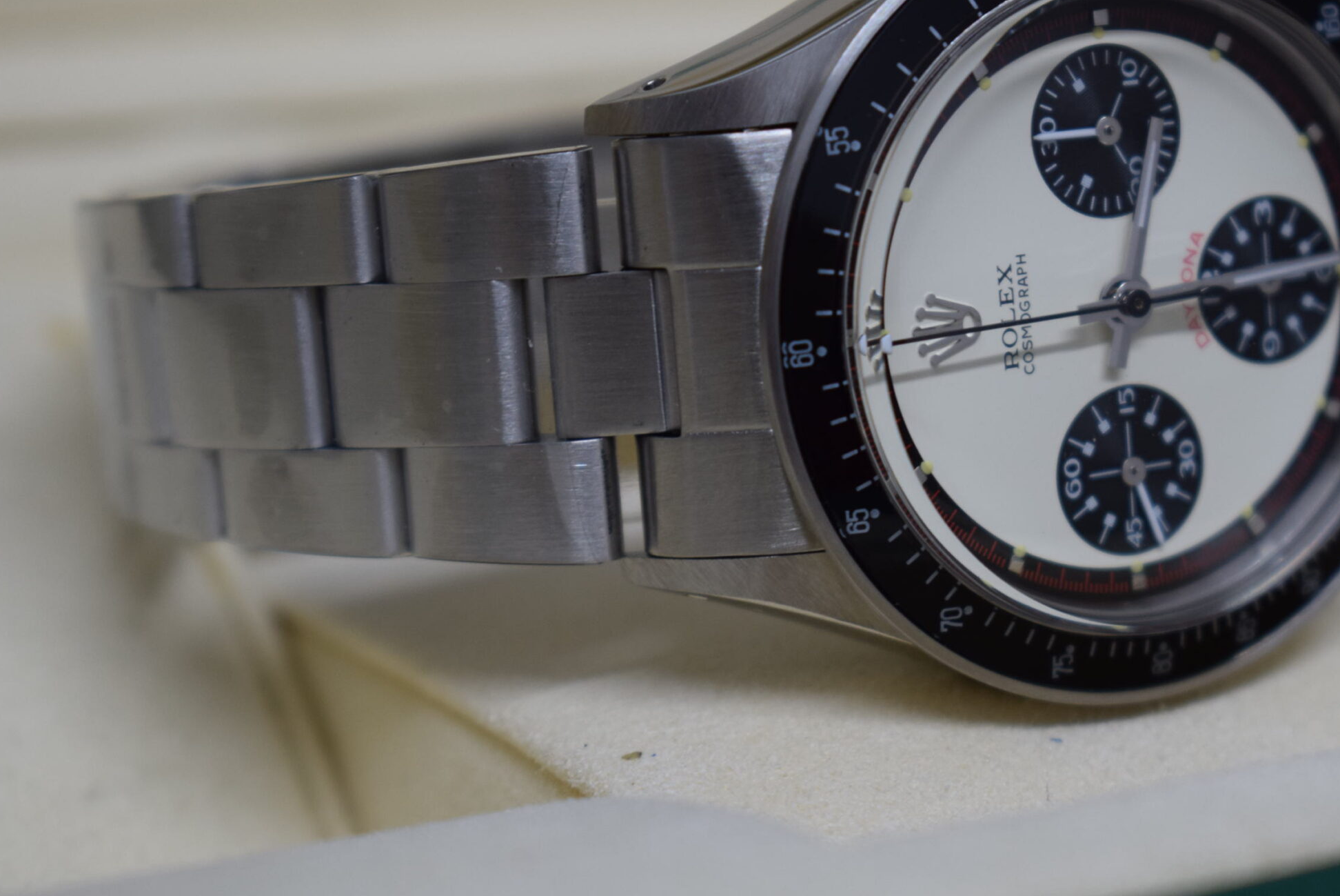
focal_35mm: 109
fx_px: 4047
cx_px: 841
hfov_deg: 18.8
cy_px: 366
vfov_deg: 12.6
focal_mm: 55
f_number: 5.6
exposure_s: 1/60
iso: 500
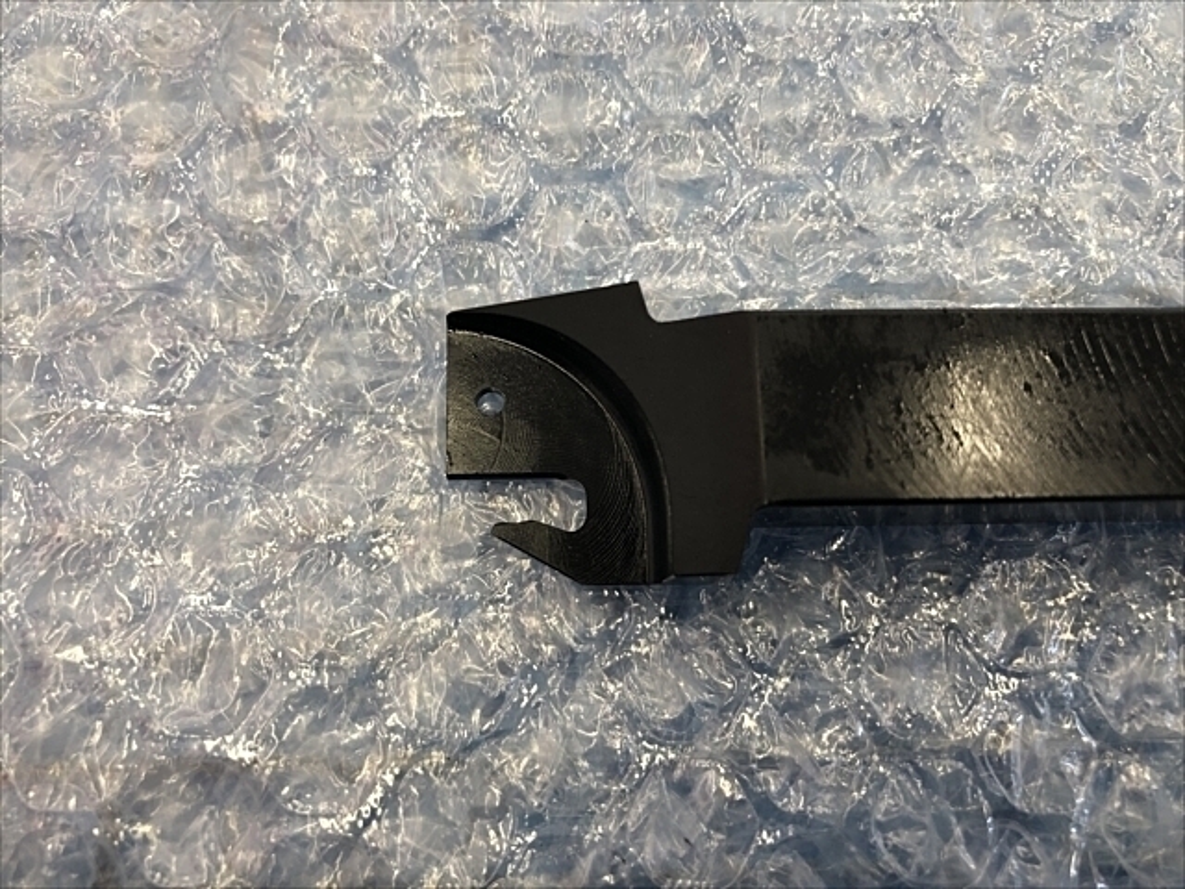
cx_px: 592
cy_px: 444
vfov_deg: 49.7
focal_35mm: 28
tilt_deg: -79.1
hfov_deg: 63.4
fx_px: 959
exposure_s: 1/30
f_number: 1.8
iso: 25
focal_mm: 3.99
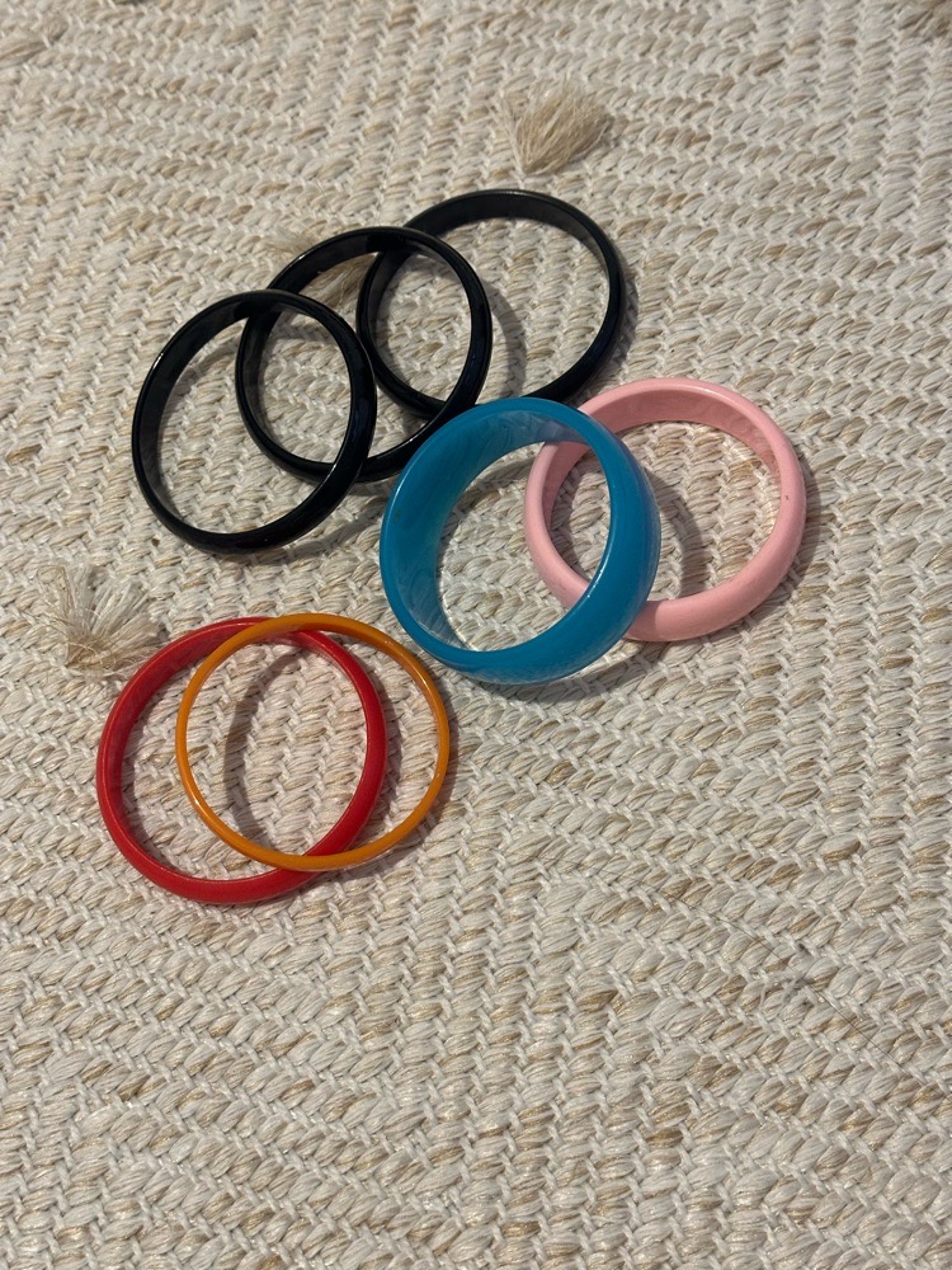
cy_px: 635
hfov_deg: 30.3
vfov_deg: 39.7
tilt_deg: -64.4
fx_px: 1760
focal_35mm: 48
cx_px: 476
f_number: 1.78
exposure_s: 1/33
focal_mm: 6.86
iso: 250
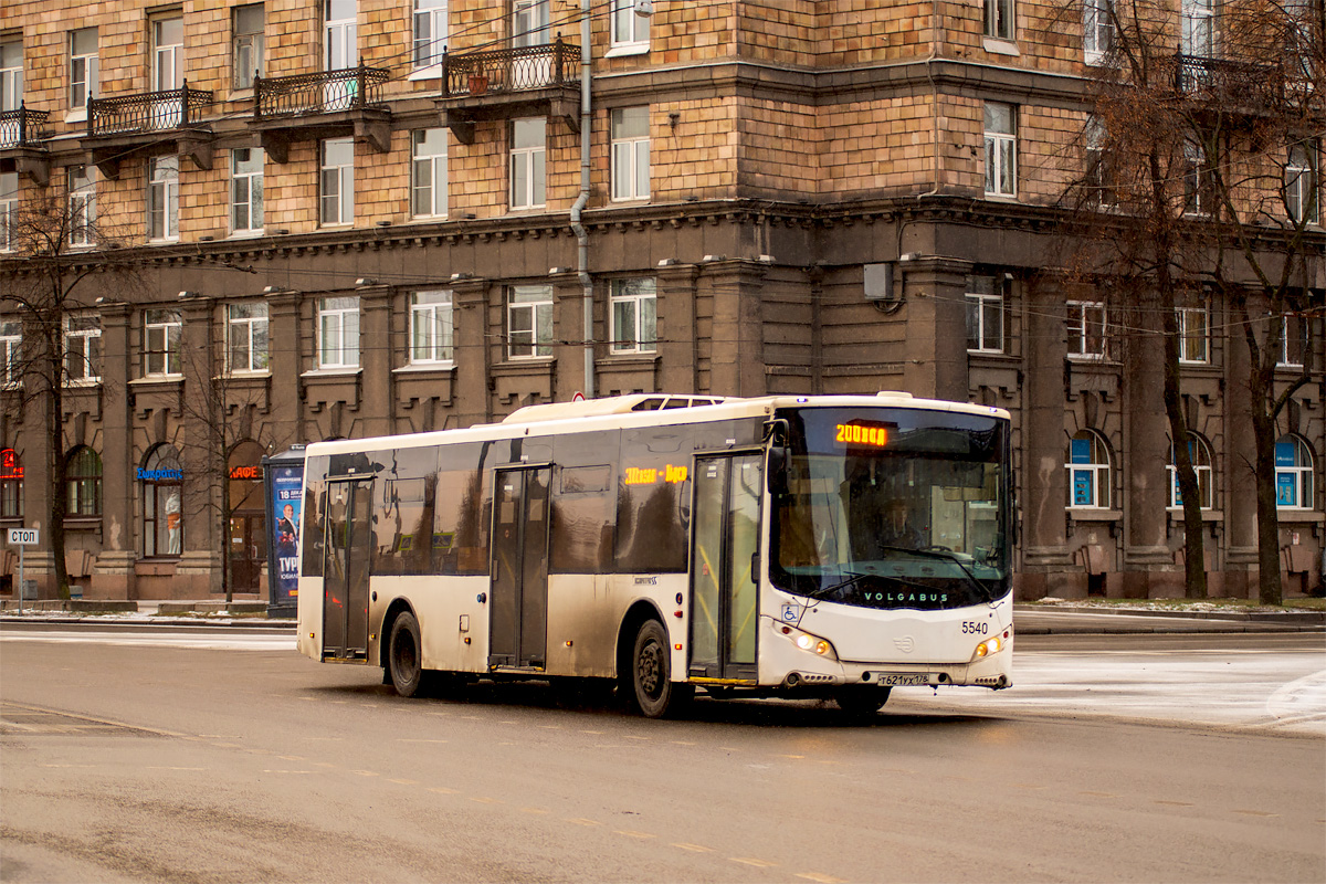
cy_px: 442
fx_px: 2946
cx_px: 663
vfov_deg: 17.1
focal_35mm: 80
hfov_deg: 25.4
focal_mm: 80
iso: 400
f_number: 2.8
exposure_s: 1/320
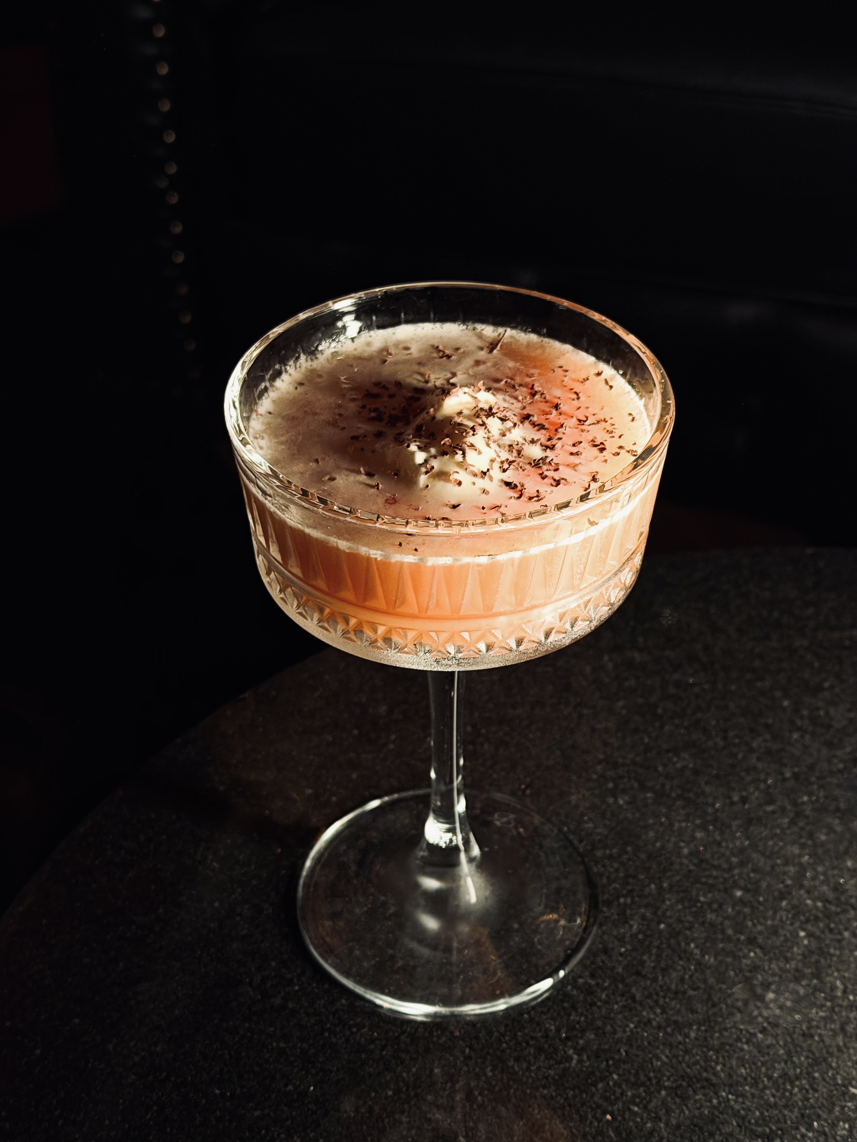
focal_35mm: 48
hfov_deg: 30.3
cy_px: 571
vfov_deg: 39.7
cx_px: 428
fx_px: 1584
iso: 200
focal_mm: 6.76
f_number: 1.8
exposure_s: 1/60
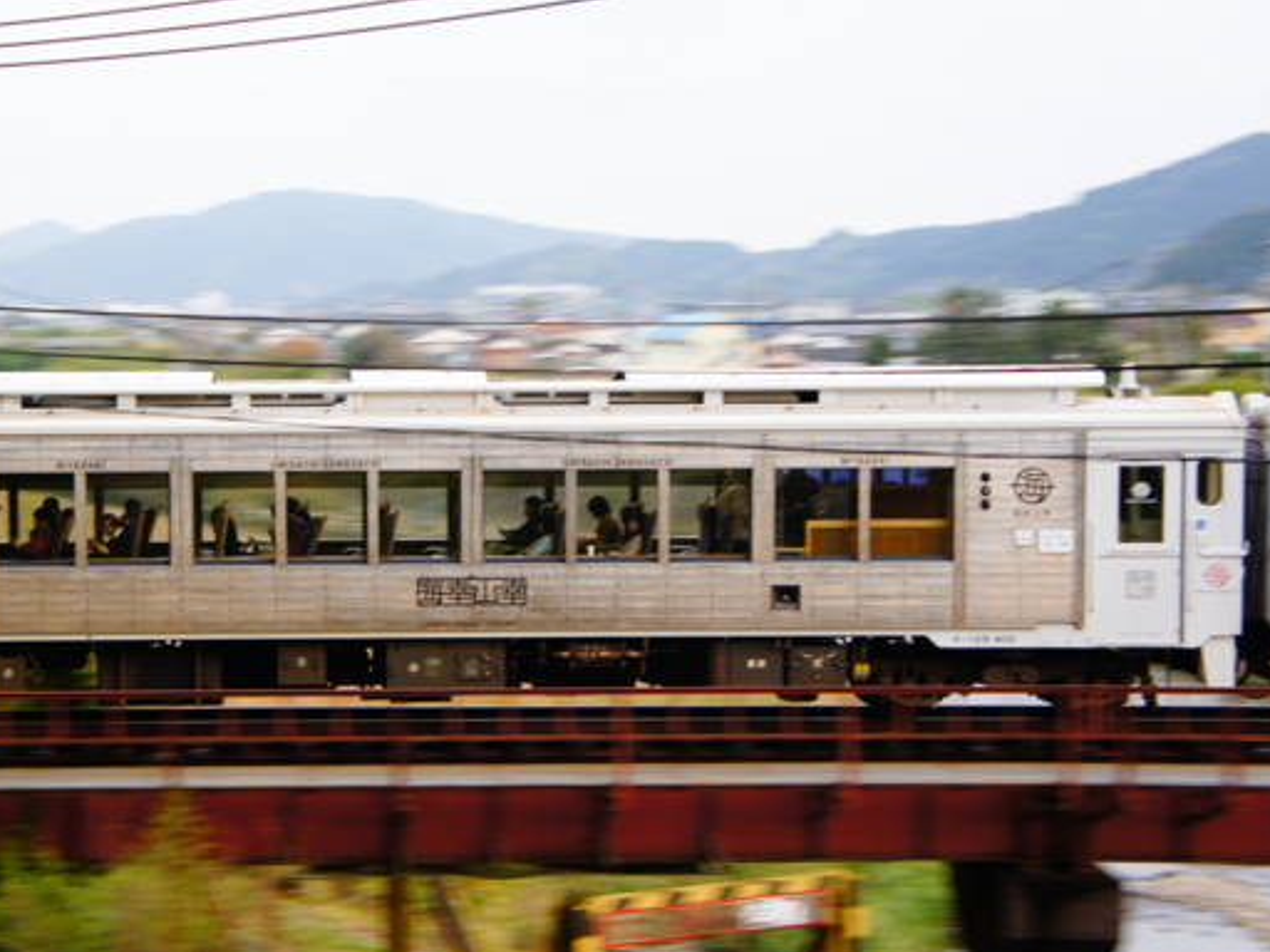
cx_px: 327
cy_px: 498
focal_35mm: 79
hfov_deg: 24.5
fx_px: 2889
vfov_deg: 18.7
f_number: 4.5
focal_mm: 35
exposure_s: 1/60
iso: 200
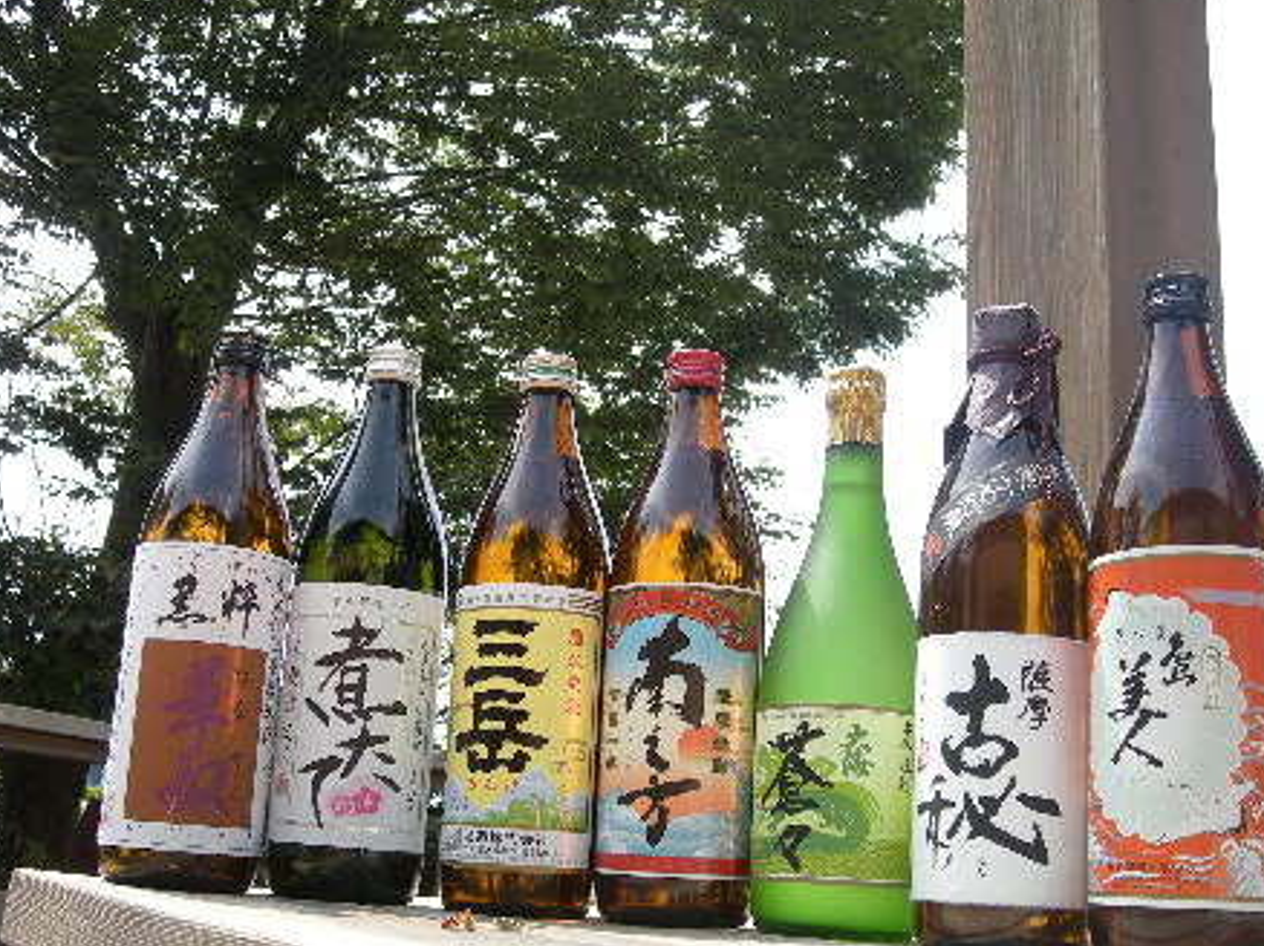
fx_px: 1460
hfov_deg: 46.8
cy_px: 474
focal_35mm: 40
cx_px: 609
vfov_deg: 35.9
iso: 64
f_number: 2.8
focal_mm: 5.7
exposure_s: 1/368
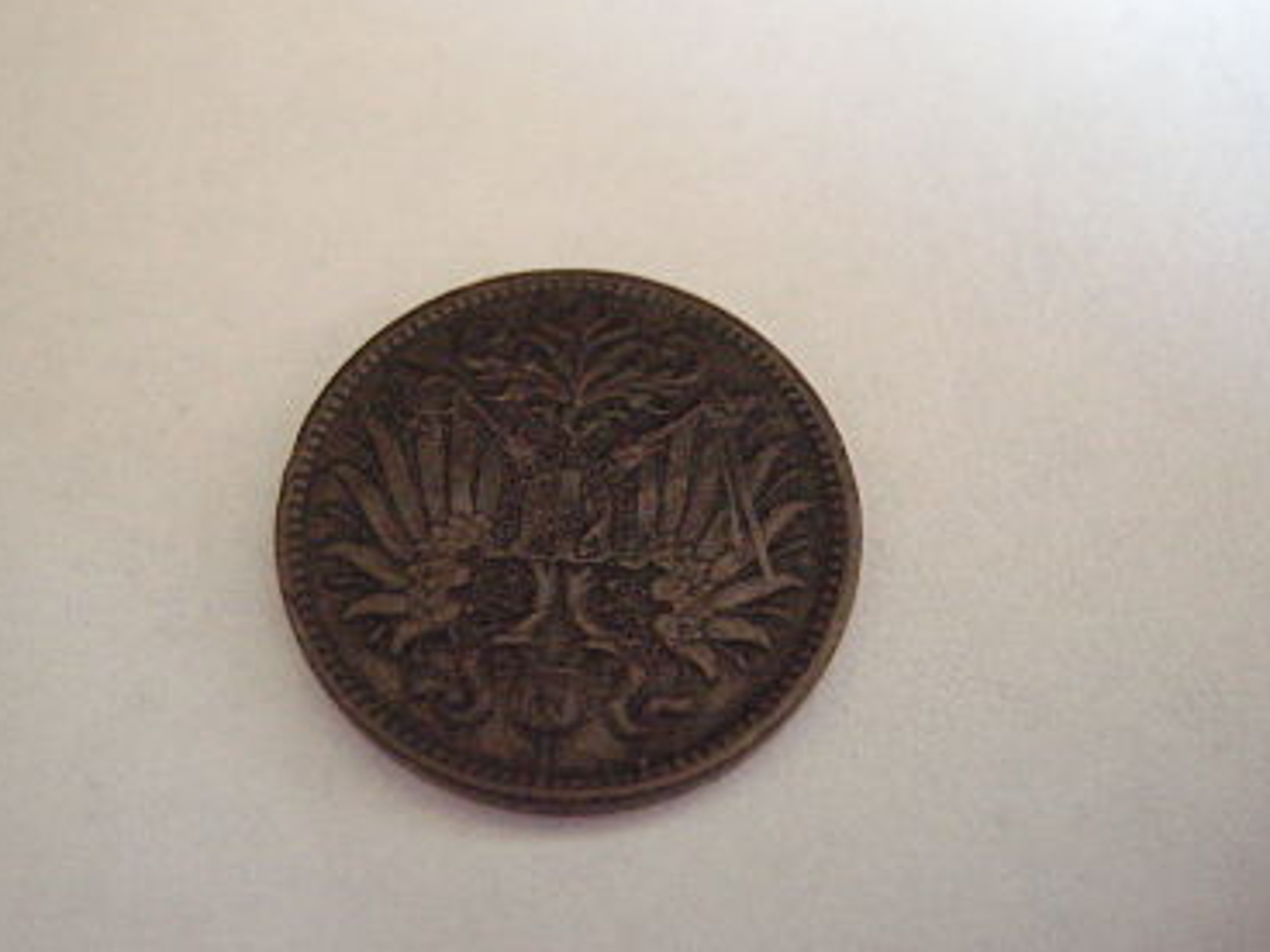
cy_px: 476
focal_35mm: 38
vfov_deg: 37.7
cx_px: 614
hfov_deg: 49.0
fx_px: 1394
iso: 1600
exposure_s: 1/75.5
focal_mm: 7.5
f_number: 2.7
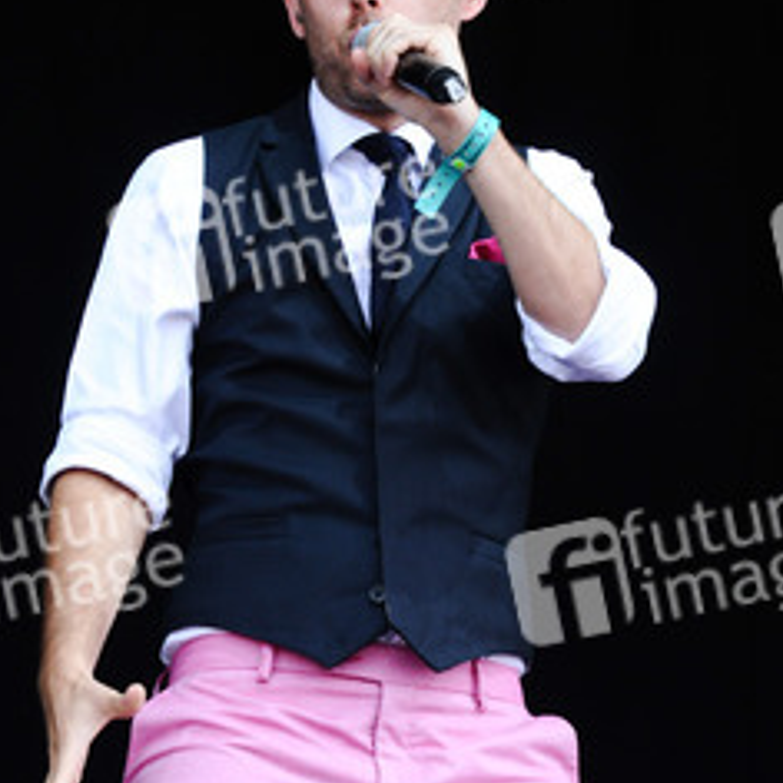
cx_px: 377
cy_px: 401
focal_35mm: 186
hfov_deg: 9.4
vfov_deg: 9.4
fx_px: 4760
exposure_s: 1/500
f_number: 5
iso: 320
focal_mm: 86
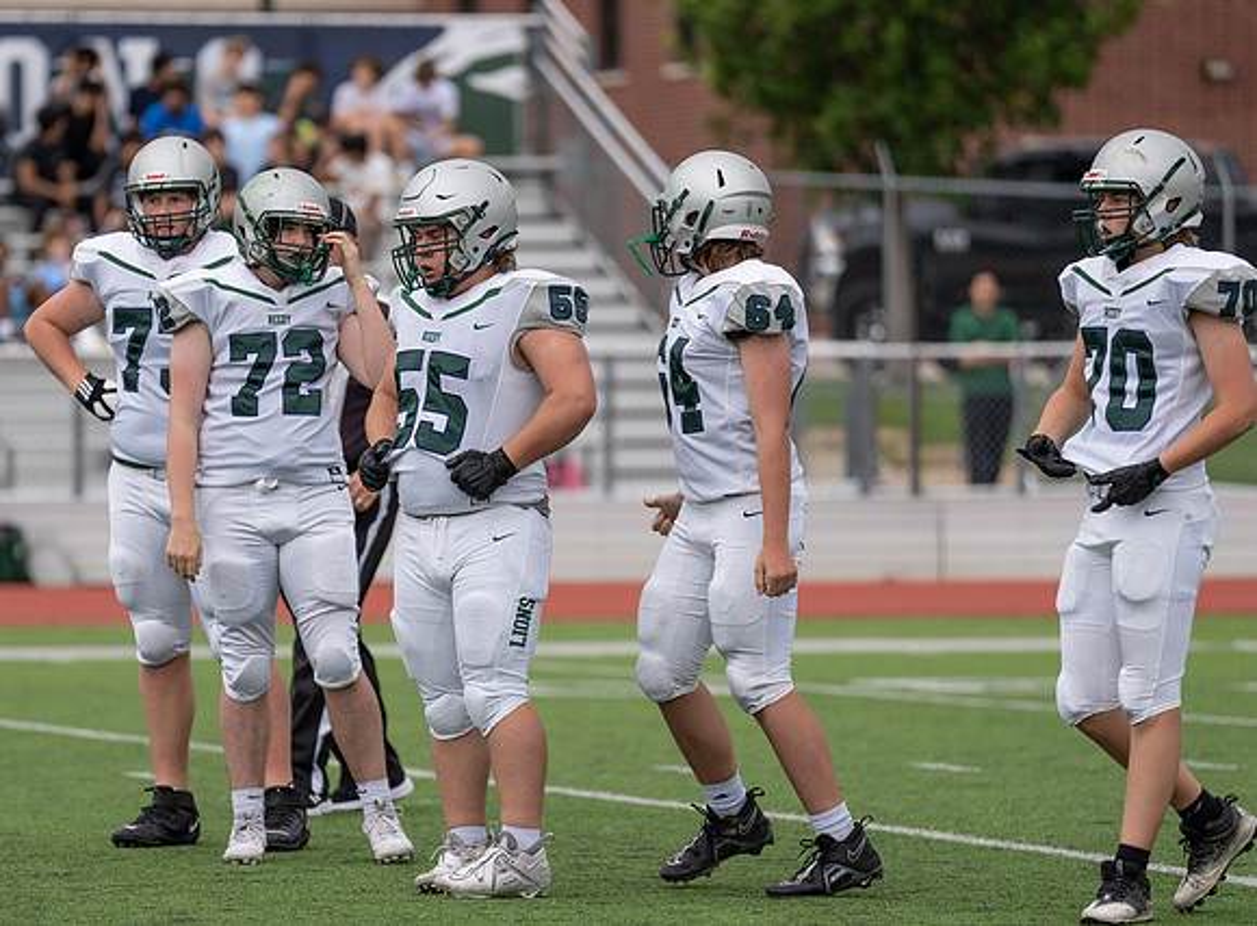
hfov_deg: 7.2
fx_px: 10018
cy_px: 472
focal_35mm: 278
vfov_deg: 5.3
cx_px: 404
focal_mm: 200
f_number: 2.8
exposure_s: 1/1250
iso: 250
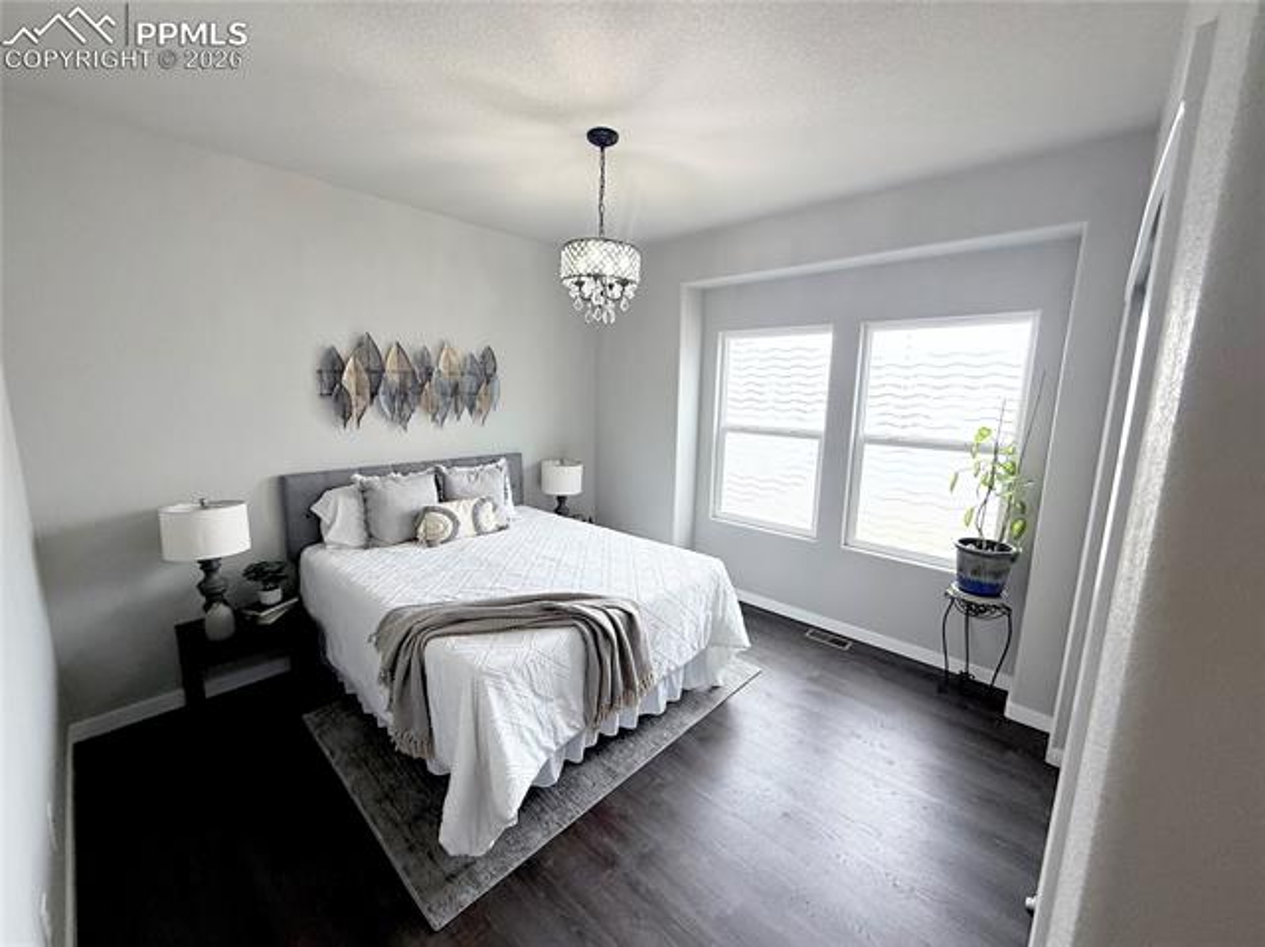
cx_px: 632
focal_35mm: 14
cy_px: 474
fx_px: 511
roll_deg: -1.2
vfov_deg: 85.6
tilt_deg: -9.9
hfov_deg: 102.1
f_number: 2.2
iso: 80
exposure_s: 1/99
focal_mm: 2.22
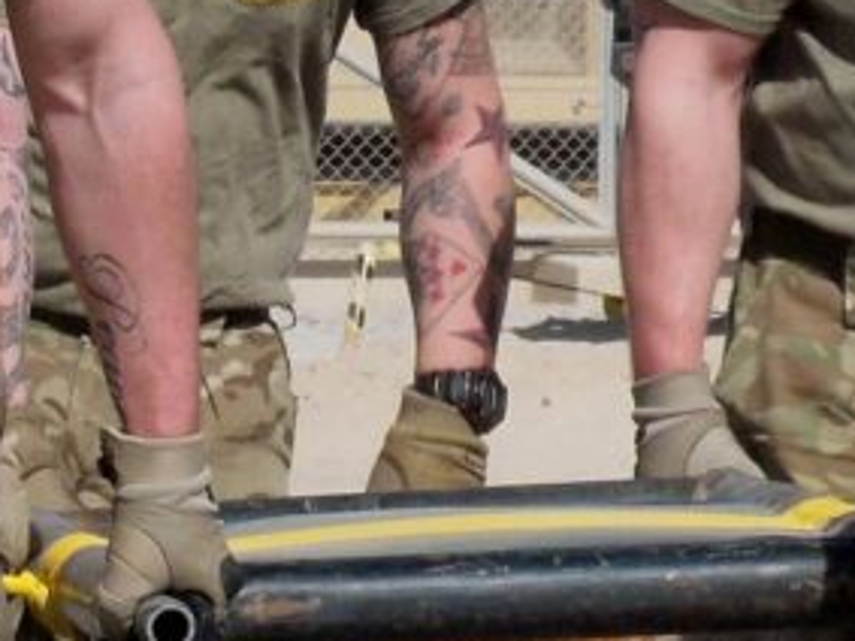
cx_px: 876
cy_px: 184
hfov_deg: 3.3
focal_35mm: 593
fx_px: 14641
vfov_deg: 2.5
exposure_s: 1/500
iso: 100
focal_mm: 20
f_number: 6.8
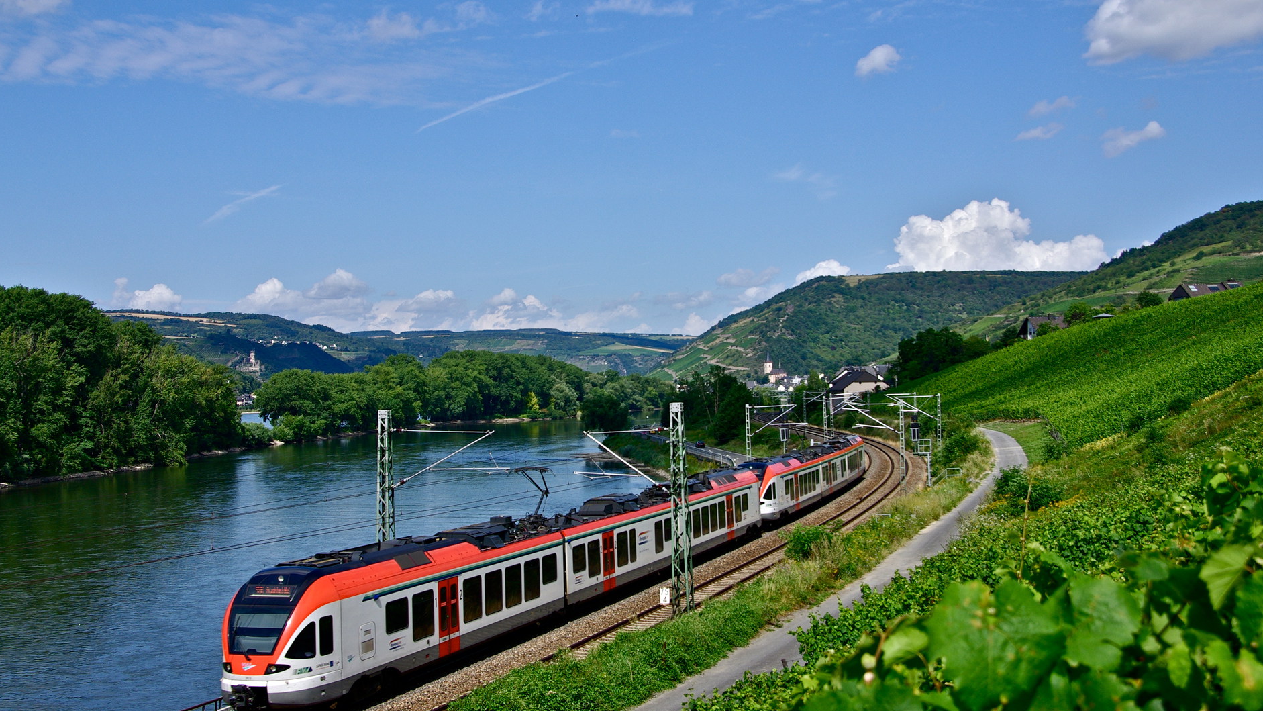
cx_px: 627
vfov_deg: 26.0
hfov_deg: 44.6
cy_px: 356
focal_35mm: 46
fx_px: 1541
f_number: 8
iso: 100
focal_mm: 29.38
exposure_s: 1/350
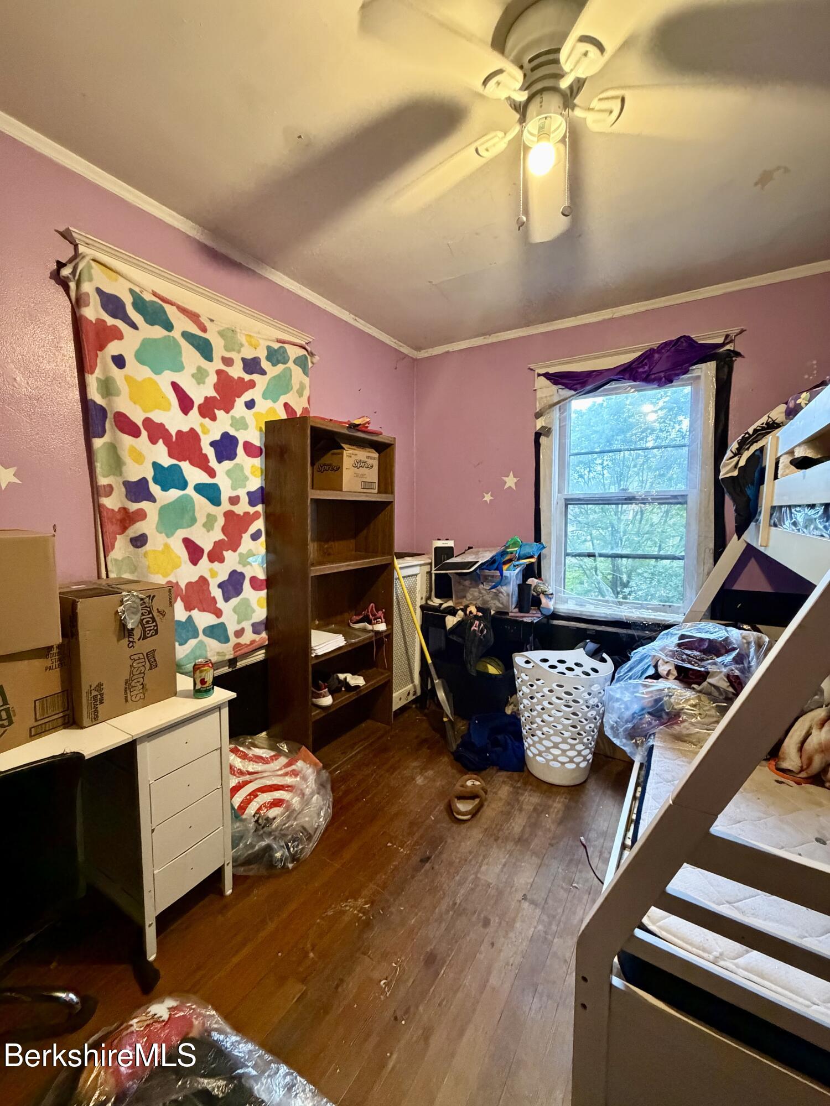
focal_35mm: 14
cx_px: 415
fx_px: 448
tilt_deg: -4.8
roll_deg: -0.2
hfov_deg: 85.7
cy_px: 553
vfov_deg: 102.1
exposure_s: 1/60
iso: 800
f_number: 2.2
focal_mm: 2.22
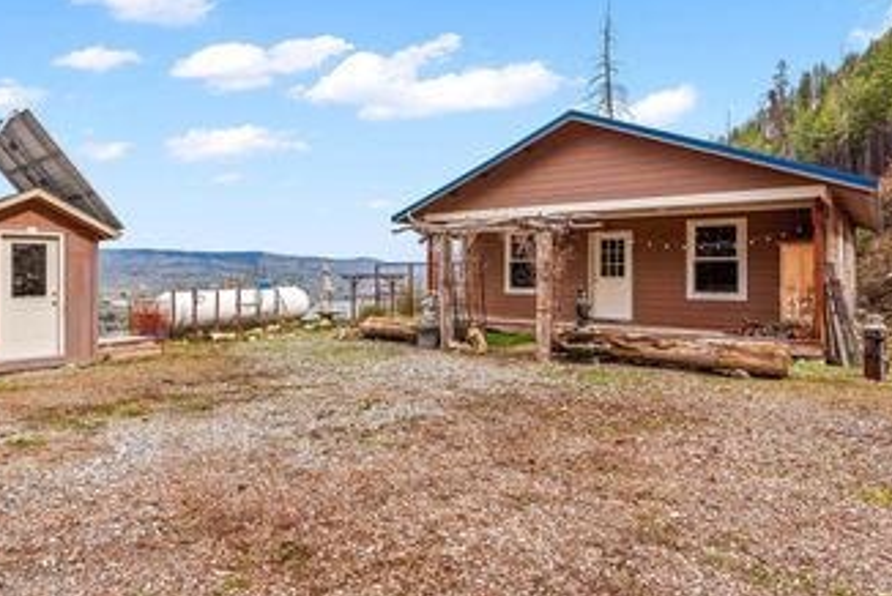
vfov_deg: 55.1
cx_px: 339
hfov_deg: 74.8
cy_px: 271
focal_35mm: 23
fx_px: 570
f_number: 8
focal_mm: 15
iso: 100
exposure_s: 1/1250
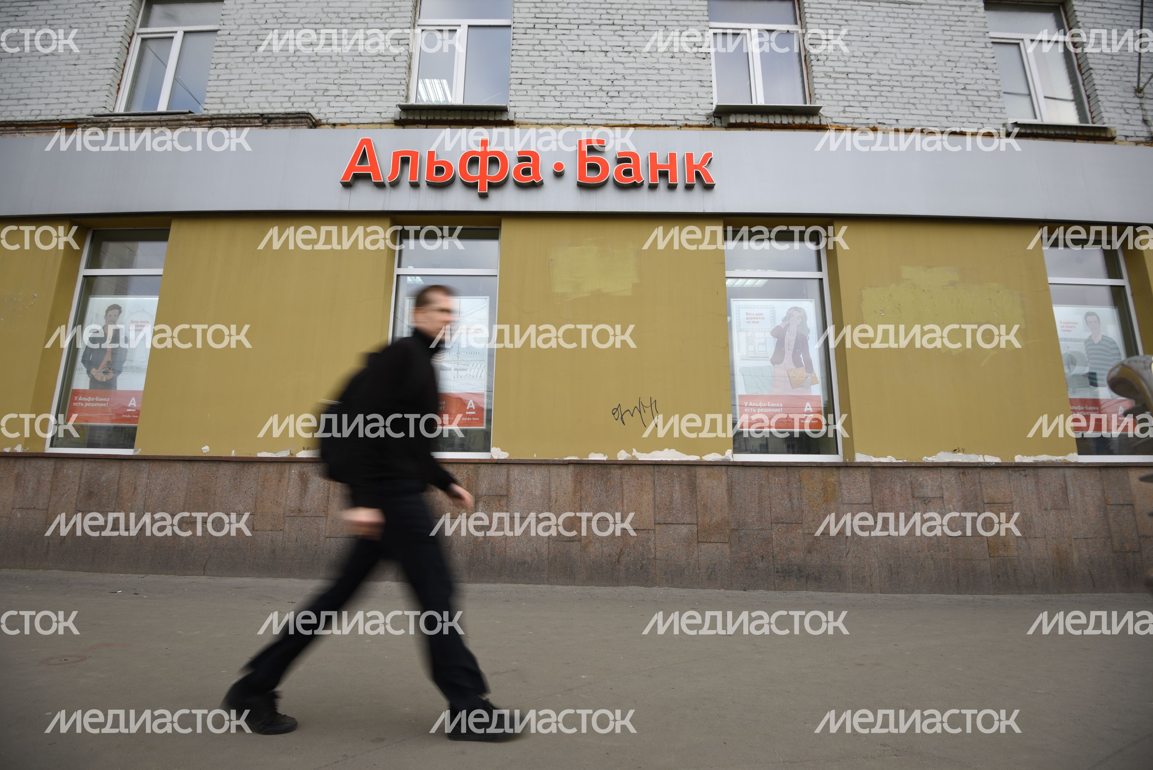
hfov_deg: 96.7
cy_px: 385
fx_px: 513
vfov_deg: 73.8
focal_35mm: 16
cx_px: 576
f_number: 5.6
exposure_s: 1/25
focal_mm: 16
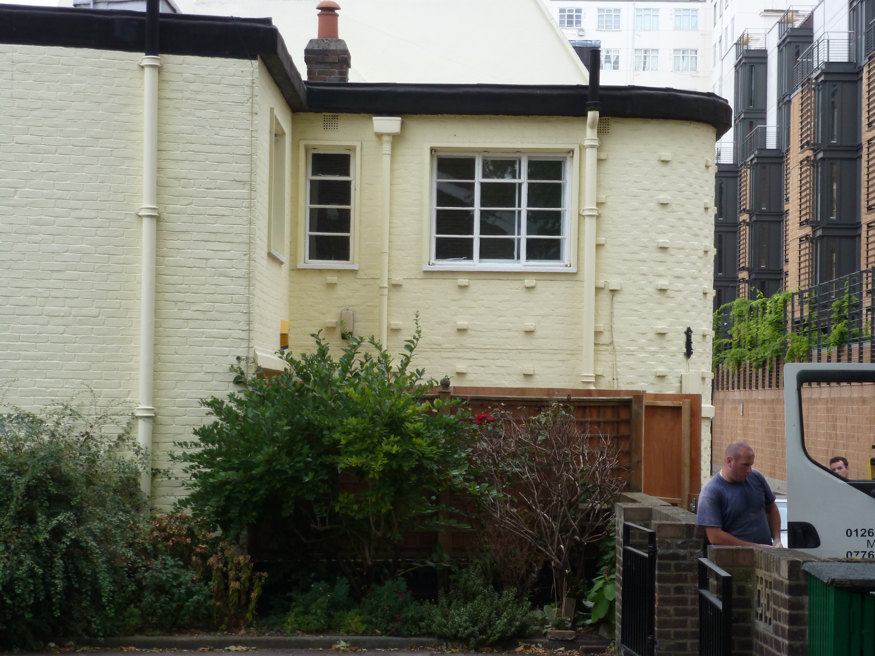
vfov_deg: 18.0
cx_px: 438
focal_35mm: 82
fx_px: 2073
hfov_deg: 23.8
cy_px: 328
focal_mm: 14.8
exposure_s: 1/60
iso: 160
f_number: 4.8
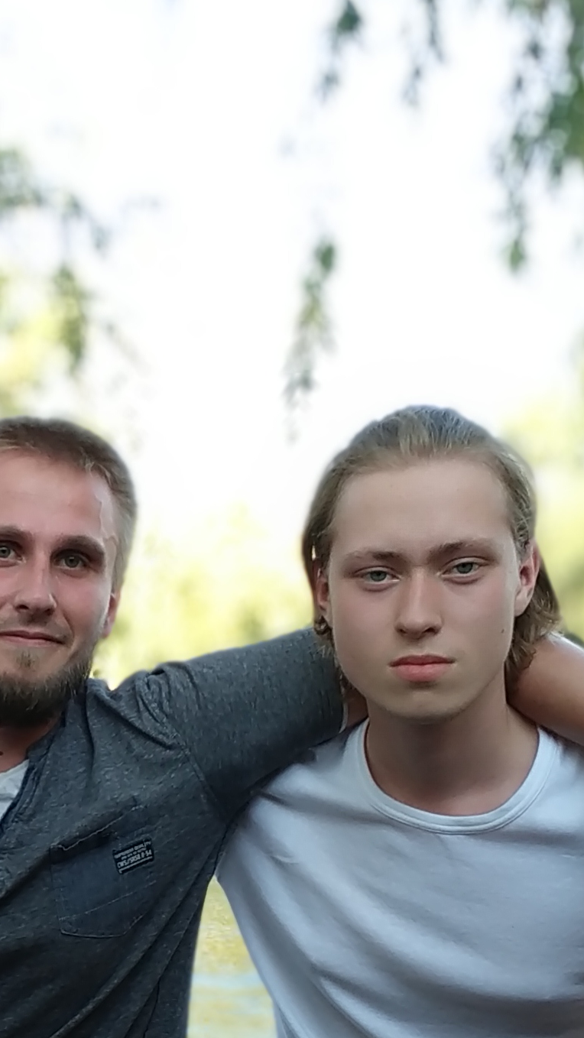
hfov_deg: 15.5
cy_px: 841
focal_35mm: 77
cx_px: 70
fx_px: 2120
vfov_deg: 27.0
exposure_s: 1/149
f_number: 1.9
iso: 100
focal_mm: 3.94
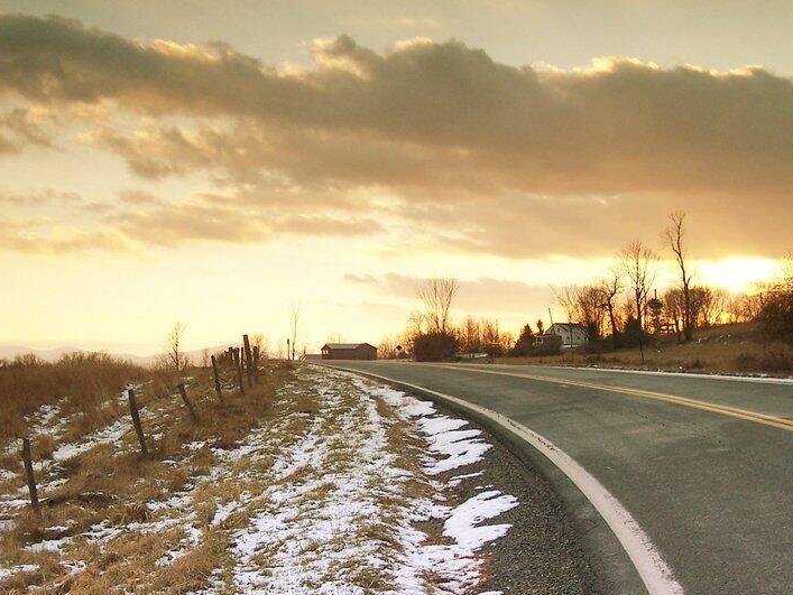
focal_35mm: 55
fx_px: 1261
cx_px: 316
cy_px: 394
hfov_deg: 34.8
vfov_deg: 26.4
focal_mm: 6.3
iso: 80
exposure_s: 1/50
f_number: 2.8
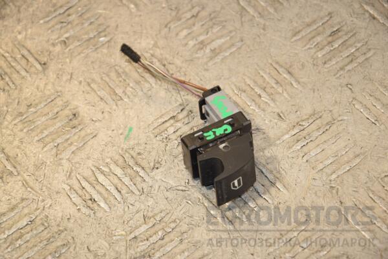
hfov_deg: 13.0
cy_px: 130
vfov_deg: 8.7
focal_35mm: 158
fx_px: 1697
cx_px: 194
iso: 800
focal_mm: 105
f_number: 7.1
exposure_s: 1/200
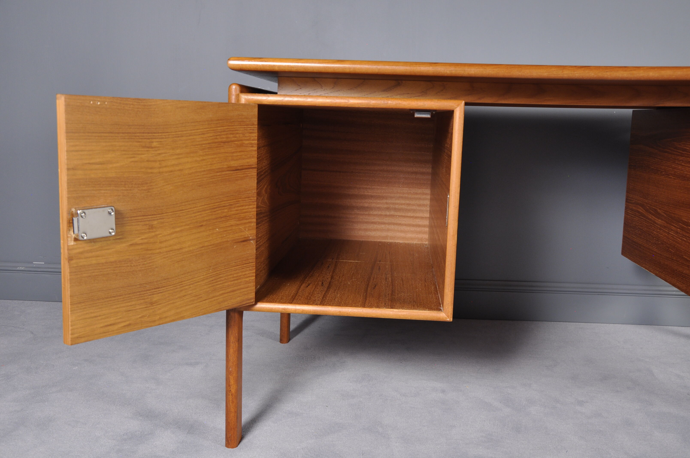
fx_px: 718
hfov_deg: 51.3
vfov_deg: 35.4
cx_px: 345
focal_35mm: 38
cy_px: 229
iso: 400
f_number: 8
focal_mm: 25
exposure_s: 1/5
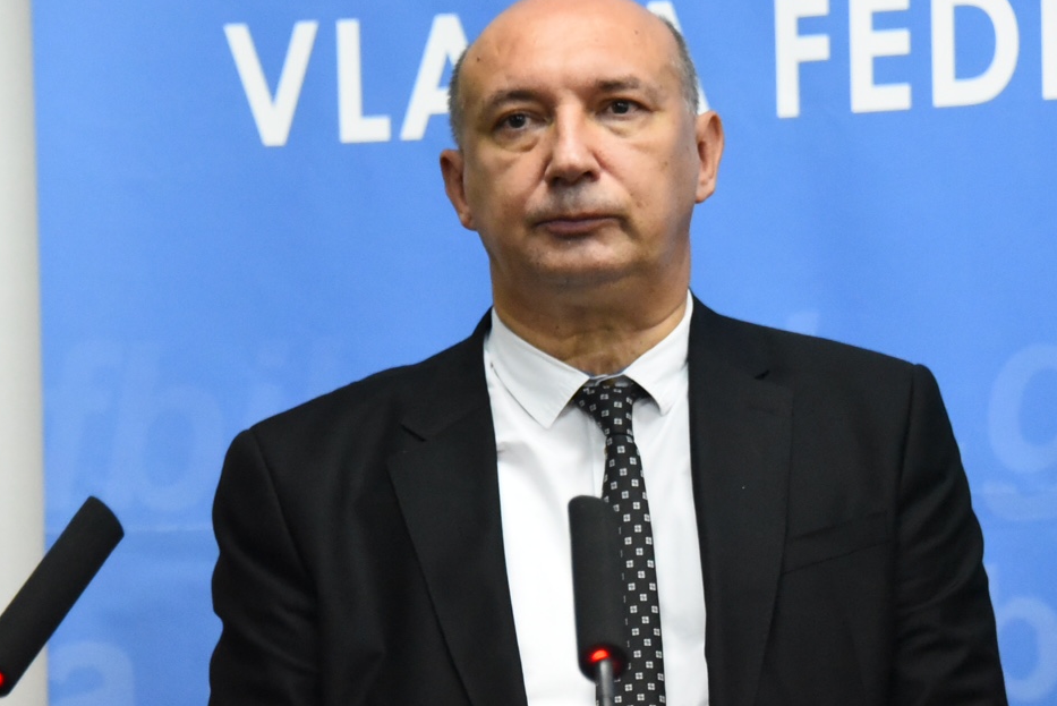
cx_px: 559
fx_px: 7578
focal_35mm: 258
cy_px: 505
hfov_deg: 8.0
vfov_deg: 5.3
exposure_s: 1/200
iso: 12800
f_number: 5.6
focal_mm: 160
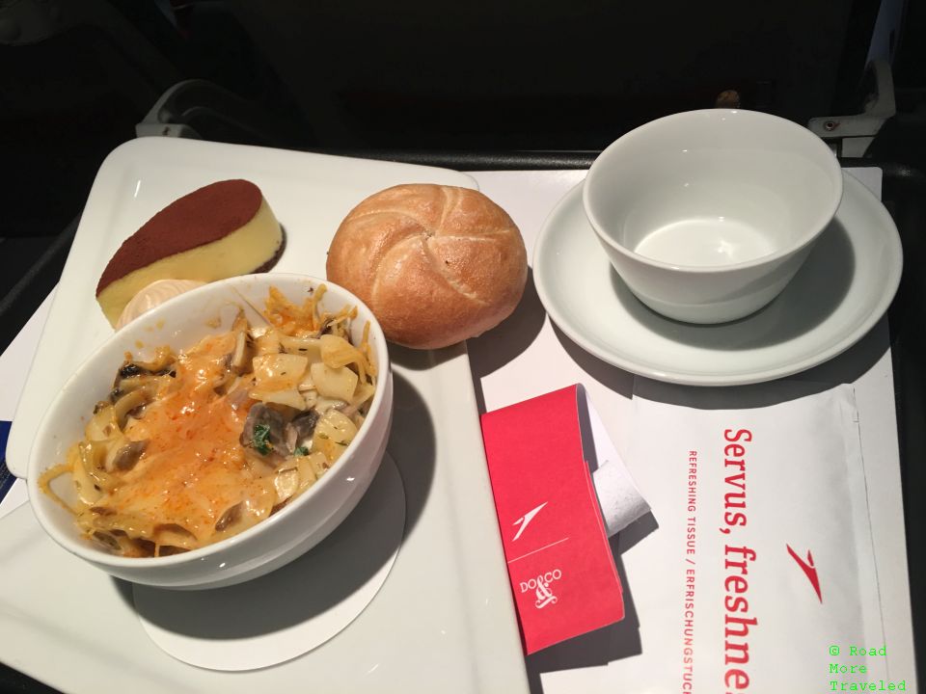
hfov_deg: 61.7
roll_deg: +15.1
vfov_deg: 48.2
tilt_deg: -44.4
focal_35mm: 29
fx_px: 776
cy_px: 347
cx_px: 463
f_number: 2.2
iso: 40
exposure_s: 1/17
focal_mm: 4.15
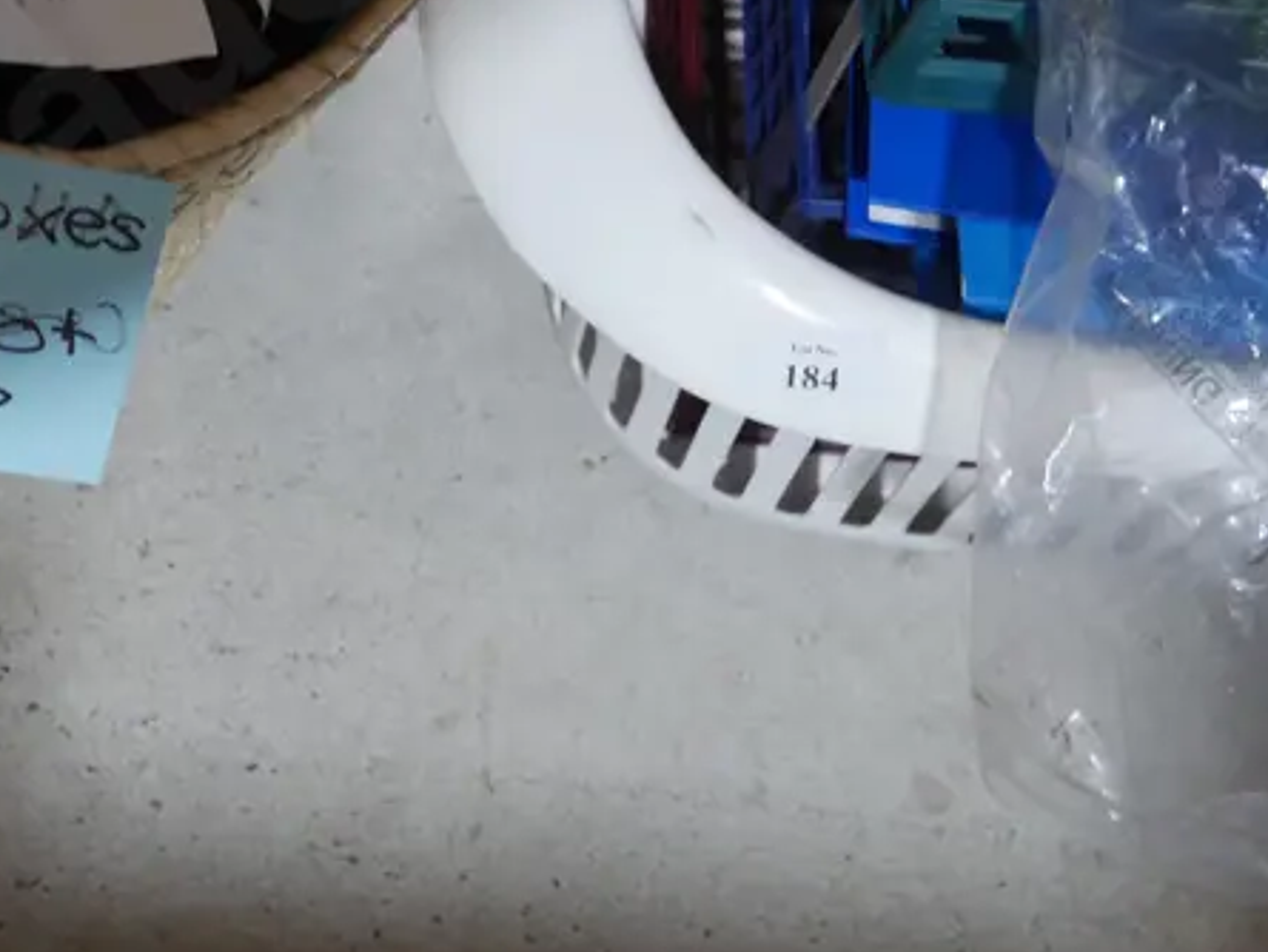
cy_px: 24
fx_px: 3371
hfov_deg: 21.0
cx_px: 211
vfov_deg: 15.8
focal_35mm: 92
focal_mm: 20
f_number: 4.4
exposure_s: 1/60
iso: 500
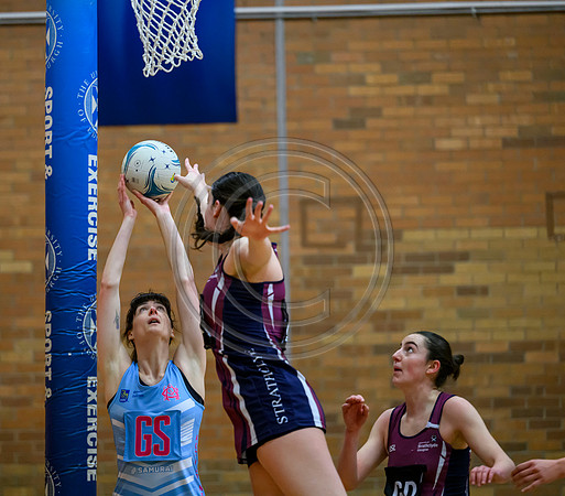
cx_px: 193
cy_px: 248
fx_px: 3098
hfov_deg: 10.4
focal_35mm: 178
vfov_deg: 9.1
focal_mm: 150
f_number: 2.8
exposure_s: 1/1000
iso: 5000
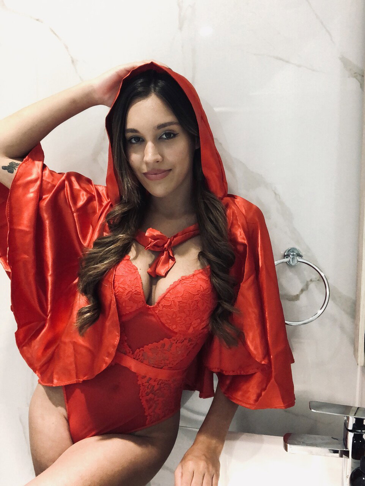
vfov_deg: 56.8
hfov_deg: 44.2
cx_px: 182
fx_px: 449
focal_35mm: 32
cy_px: 243
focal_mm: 2.87
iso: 200
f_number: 2.2
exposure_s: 1/50
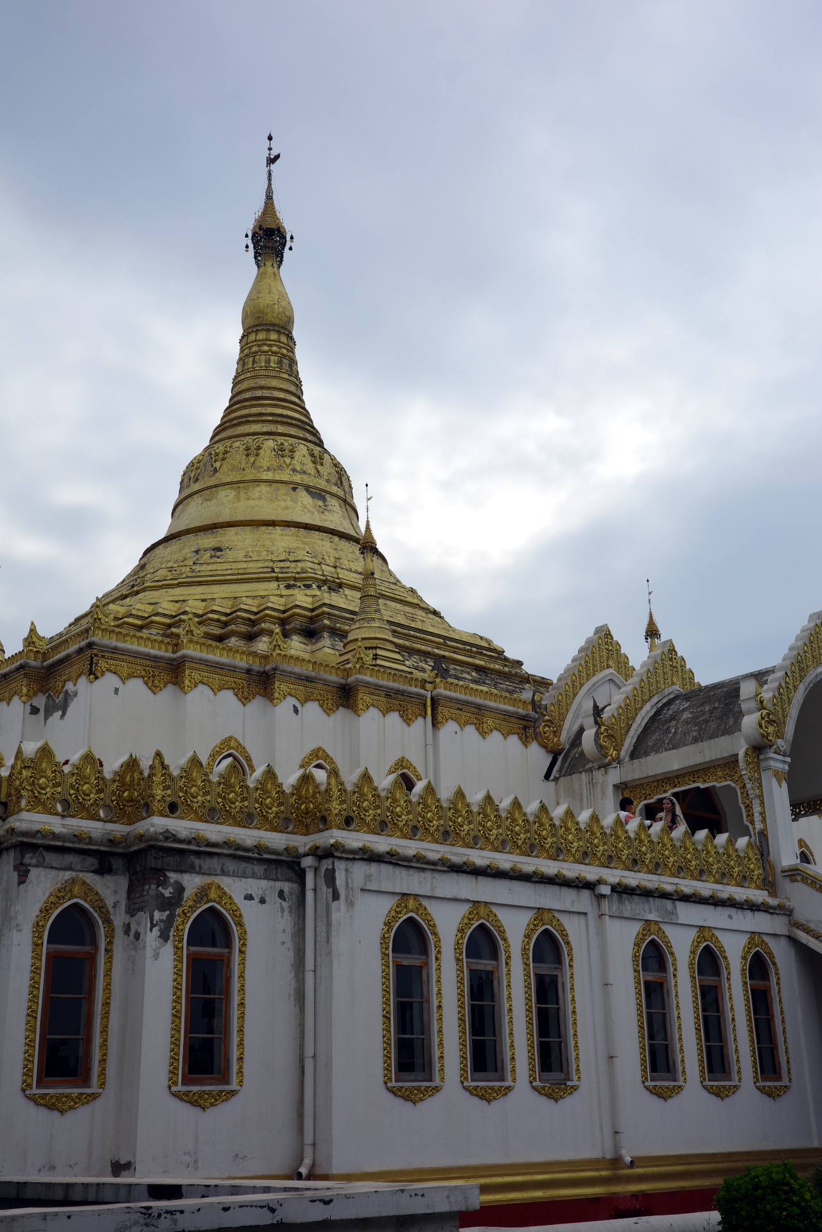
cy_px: 616
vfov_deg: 48.5
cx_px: 411
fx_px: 1370
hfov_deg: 33.4
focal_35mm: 40
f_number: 5.6
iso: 100
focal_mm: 26
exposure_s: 1/800
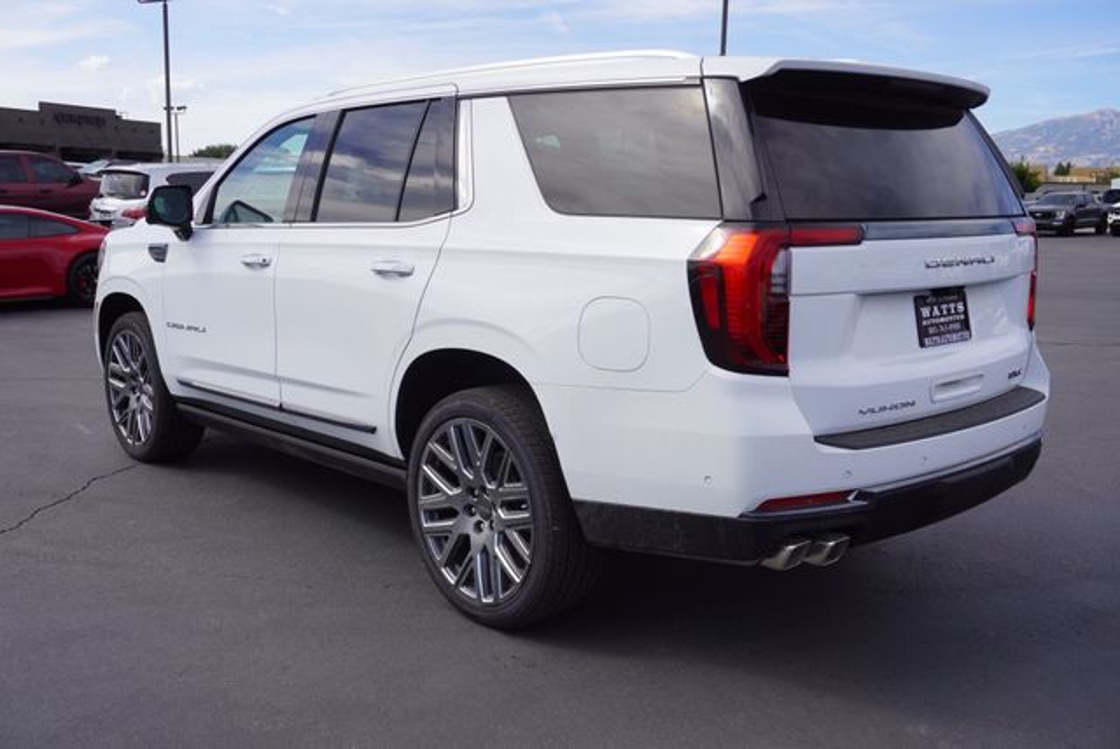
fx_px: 1028
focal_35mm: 33
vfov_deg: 40.0
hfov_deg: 57.2
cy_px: 374
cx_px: 560
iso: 100
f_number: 8
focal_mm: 22
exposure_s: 1/200
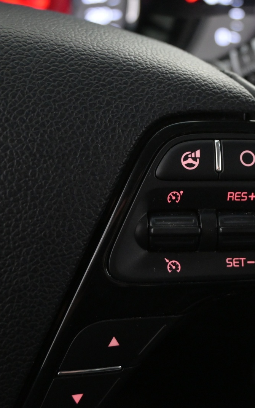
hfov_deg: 22.1
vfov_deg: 35.2
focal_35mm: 58
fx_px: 642
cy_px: 203
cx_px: 212
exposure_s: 1/40
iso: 2500
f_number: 4.2
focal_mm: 25
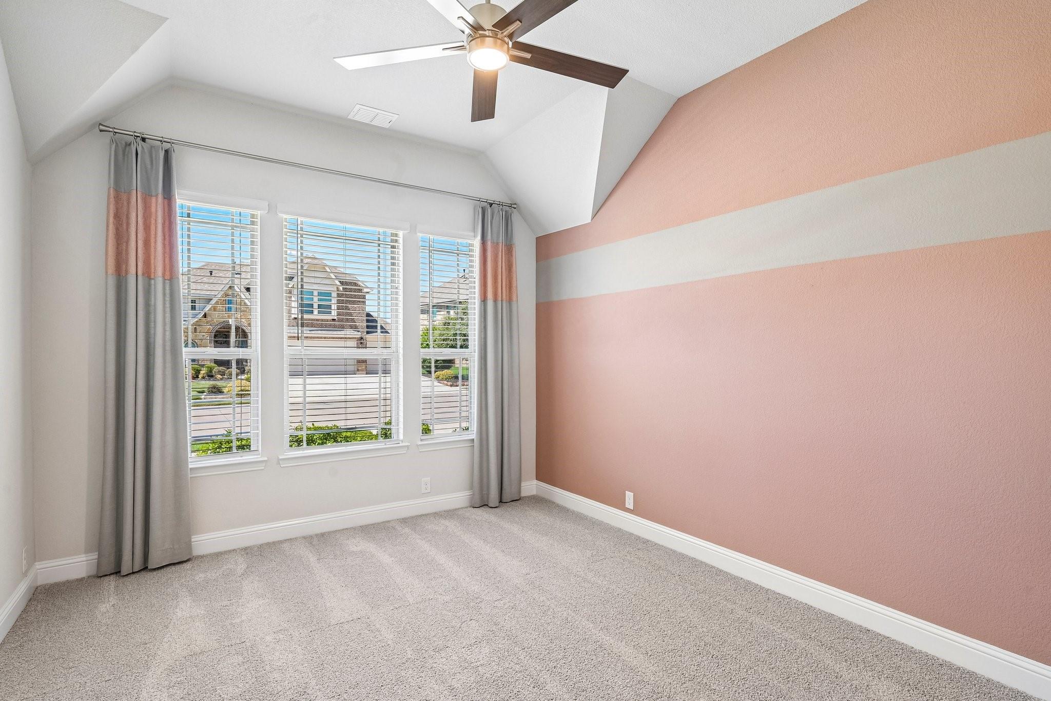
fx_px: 511
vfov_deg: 68.9
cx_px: 526
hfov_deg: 91.6
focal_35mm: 18
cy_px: 350
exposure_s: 1/60
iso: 400
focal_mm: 17.5
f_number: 8
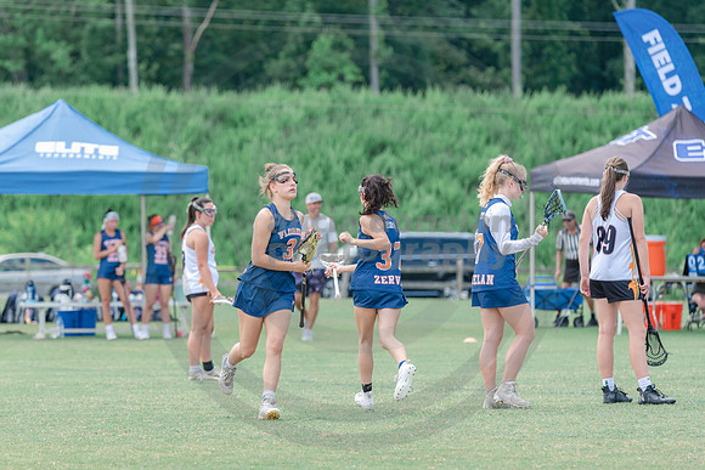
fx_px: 5423
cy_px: 297
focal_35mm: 277
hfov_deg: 7.4
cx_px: 258
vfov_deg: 5.0
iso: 400
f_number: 4
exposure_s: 1/1000
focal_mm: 200
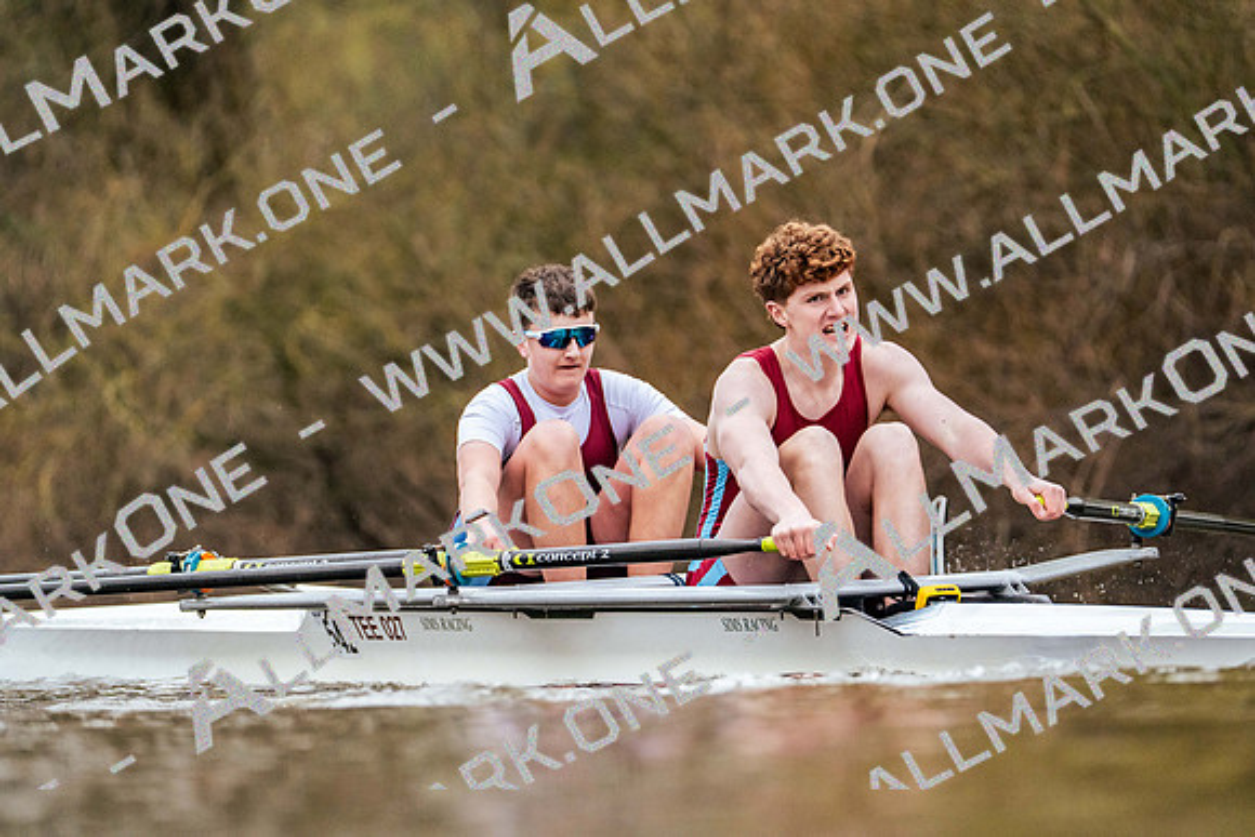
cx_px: 628
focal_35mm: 444
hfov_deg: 4.6
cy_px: 418
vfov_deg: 3.1
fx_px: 15481
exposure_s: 1/2000
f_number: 6.3
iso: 5000
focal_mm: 444
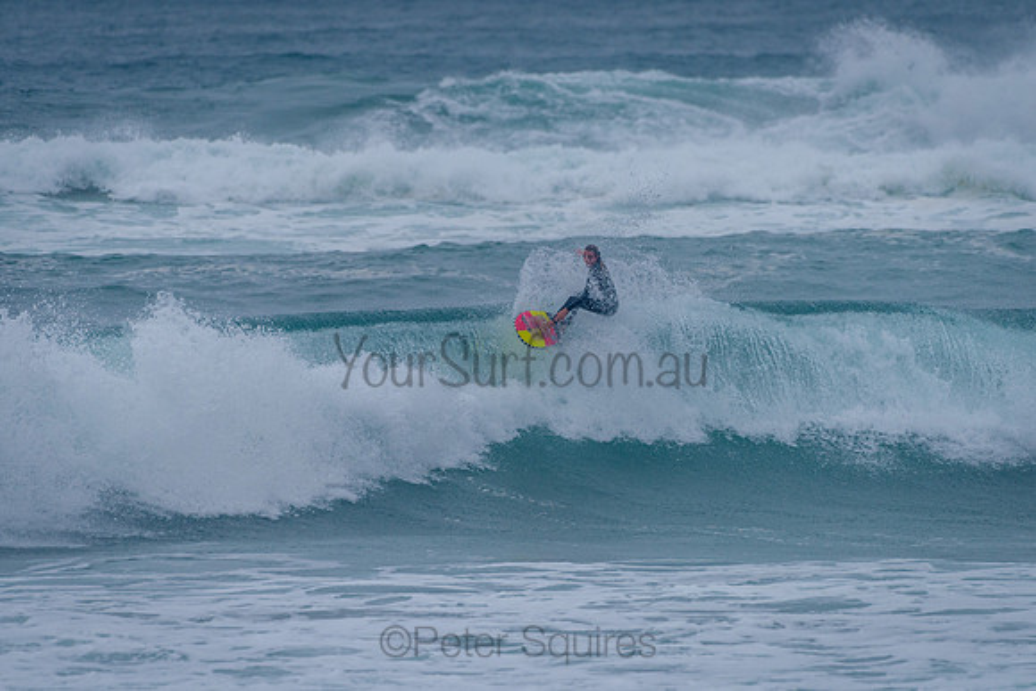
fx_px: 17630
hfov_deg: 3.4
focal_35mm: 613
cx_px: 518
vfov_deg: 2.2
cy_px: 346
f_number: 5.6
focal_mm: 500
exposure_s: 1/2000
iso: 400
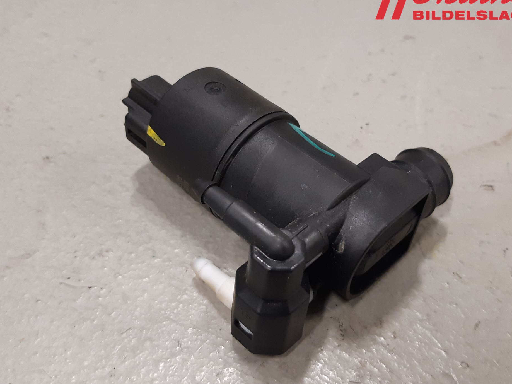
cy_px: 187
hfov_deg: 61.7
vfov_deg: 48.2
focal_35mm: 29
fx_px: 429
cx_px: 261
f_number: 1.7
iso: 160
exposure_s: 1/50
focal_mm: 3.93
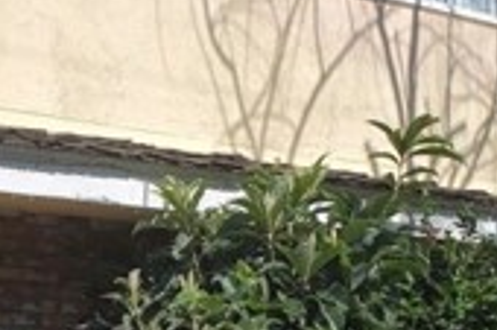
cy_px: 304
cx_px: 82
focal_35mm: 102
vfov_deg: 13.3
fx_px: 1407
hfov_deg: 19.8
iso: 50
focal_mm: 4.3
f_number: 2.4
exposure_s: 1/2016
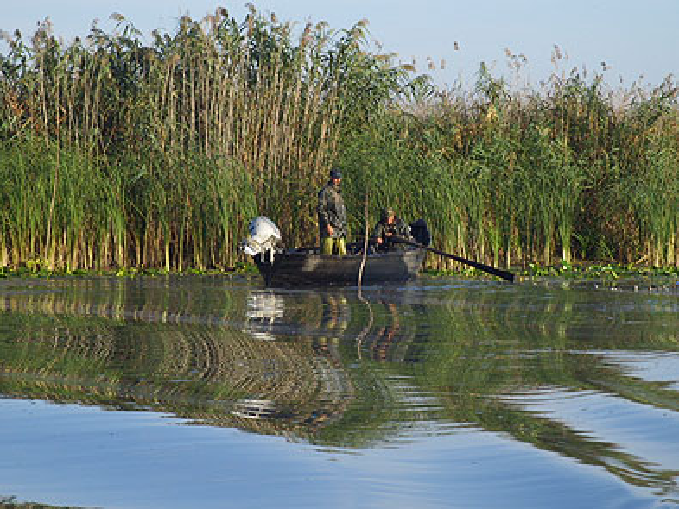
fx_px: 3689
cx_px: 346
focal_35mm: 188
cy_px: 236
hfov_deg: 10.5
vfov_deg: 7.9
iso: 50
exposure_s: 1/148
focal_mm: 33.72
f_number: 7.6
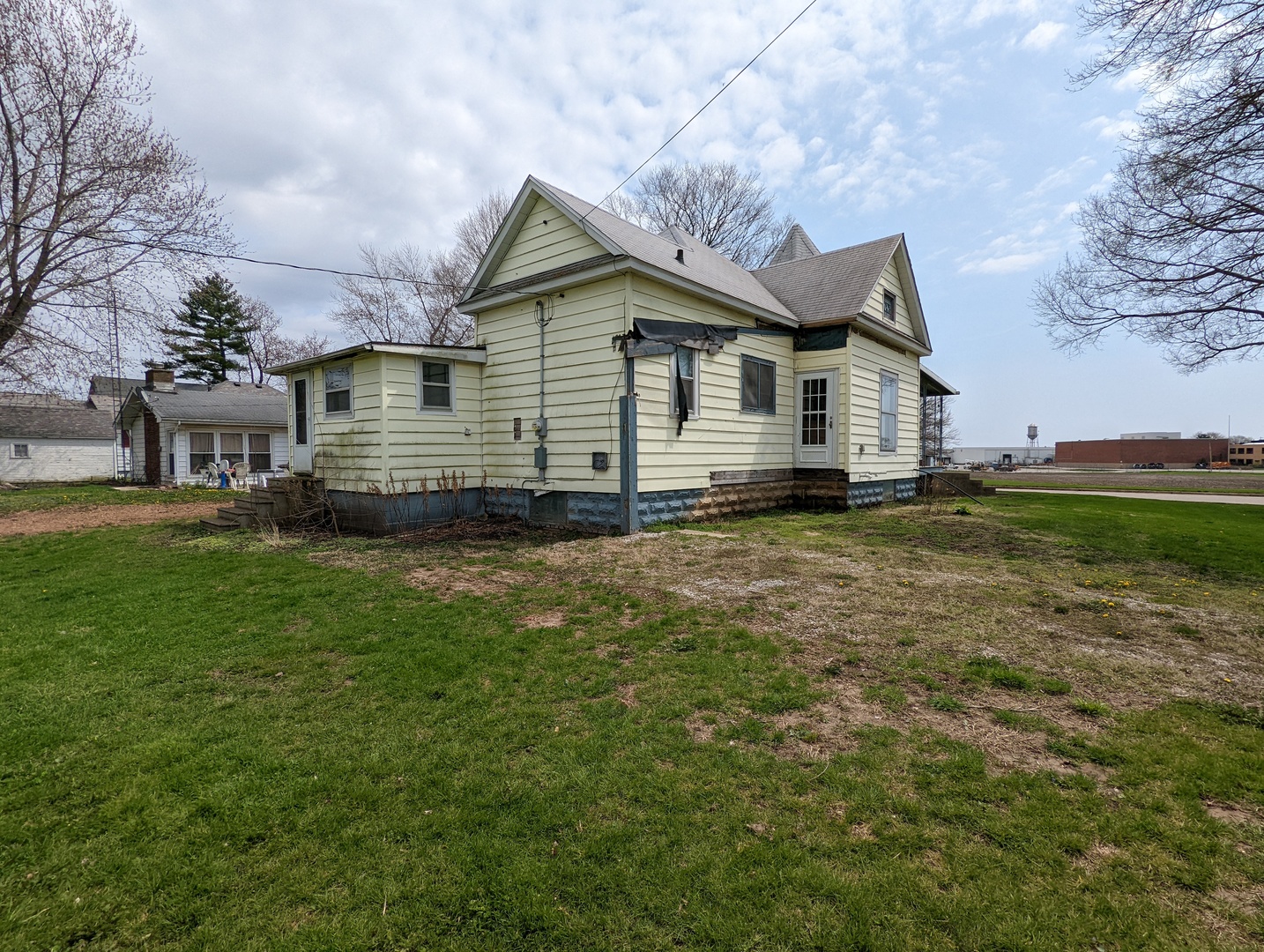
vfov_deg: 78.3
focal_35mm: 16
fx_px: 585
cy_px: 476
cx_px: 632
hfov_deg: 94.4
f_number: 2.2
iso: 52
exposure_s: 1/2381
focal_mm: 2.35
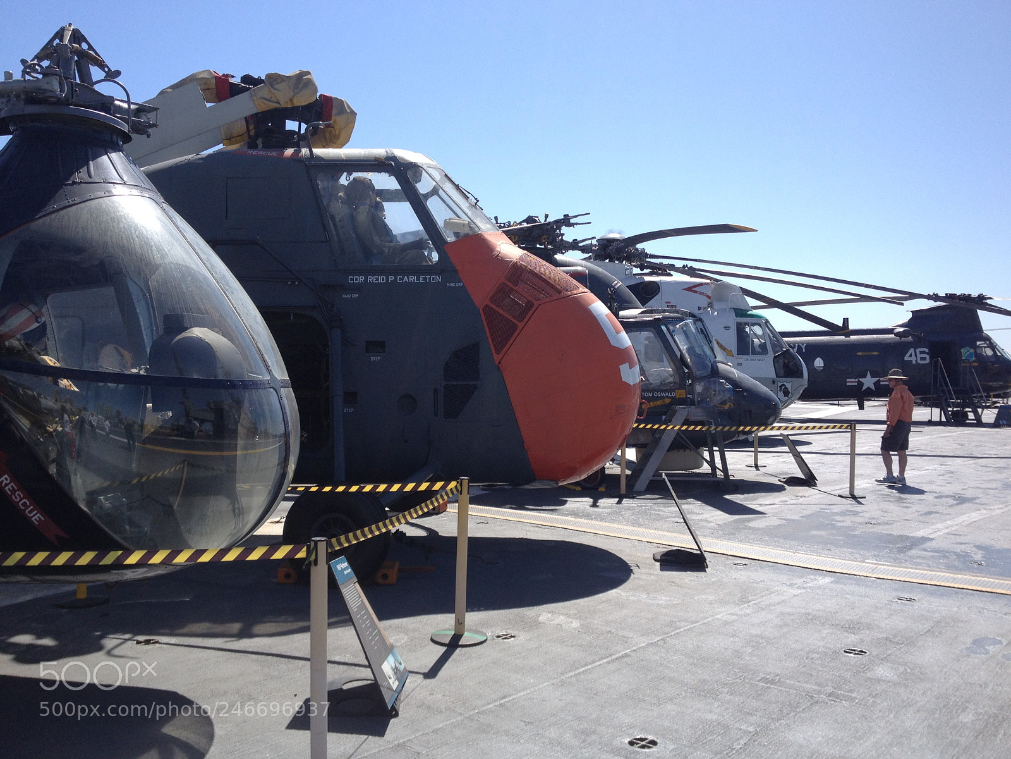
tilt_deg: -4.5
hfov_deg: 52.6
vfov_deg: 40.7
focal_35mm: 35
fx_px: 1022
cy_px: 380
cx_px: 506
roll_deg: -2.2
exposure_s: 1/1534
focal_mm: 4.28
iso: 50
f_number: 2.4
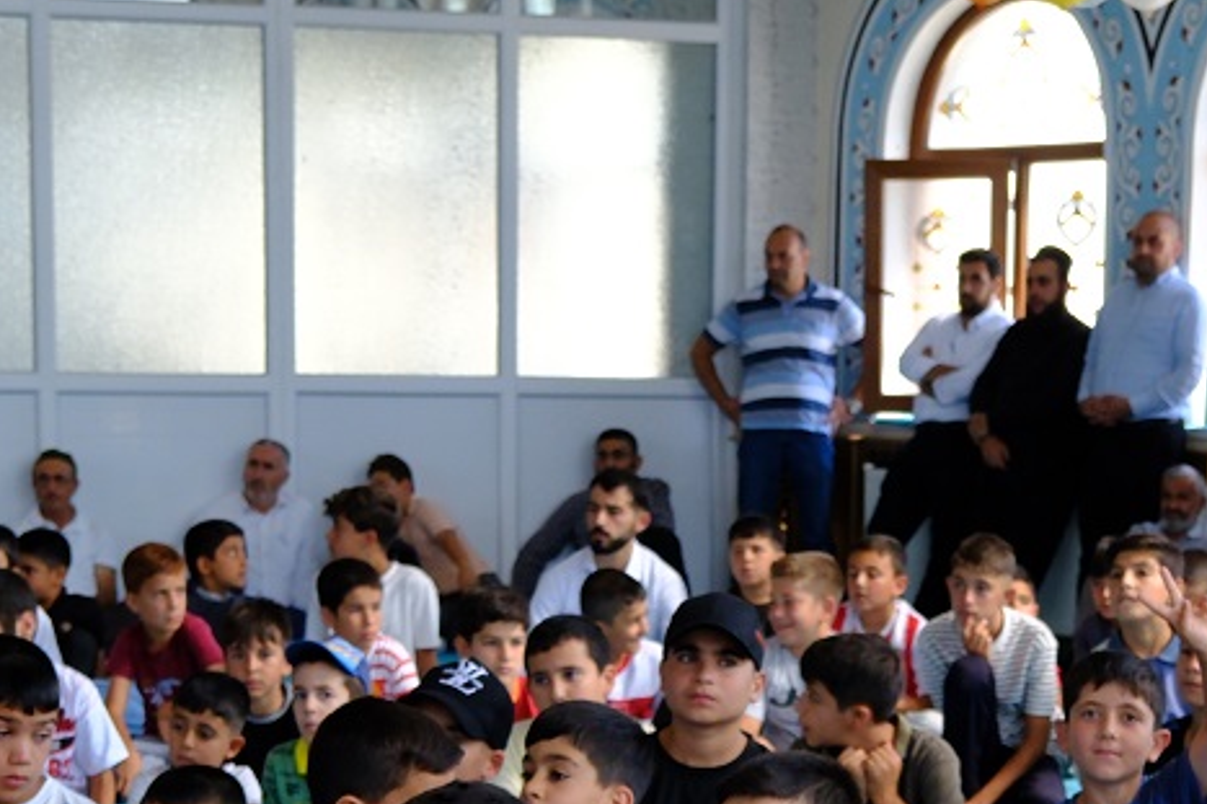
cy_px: 1052
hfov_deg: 17.9
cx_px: 703
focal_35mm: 114
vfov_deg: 11.7
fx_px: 3821
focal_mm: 26
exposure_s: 1/250
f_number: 4
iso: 640
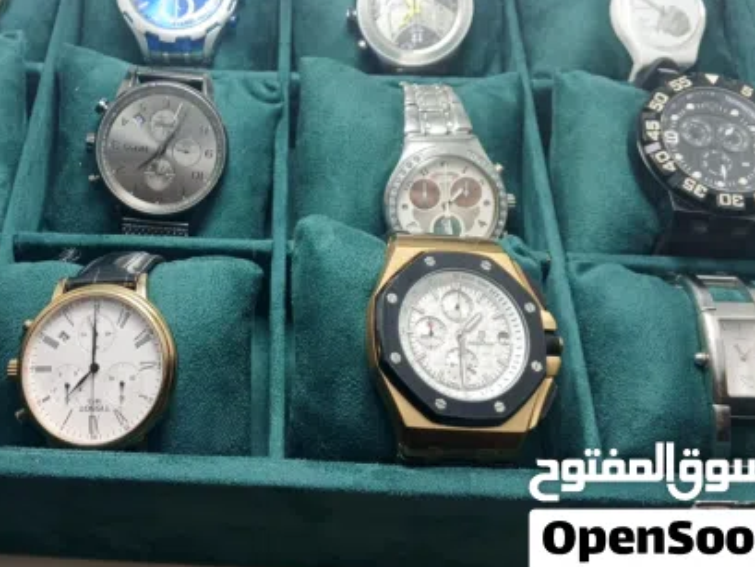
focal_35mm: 36
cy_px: 175
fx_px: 785
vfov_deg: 39.1
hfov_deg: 50.4
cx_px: 251
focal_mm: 4.09
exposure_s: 1/100
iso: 60
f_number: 1.6
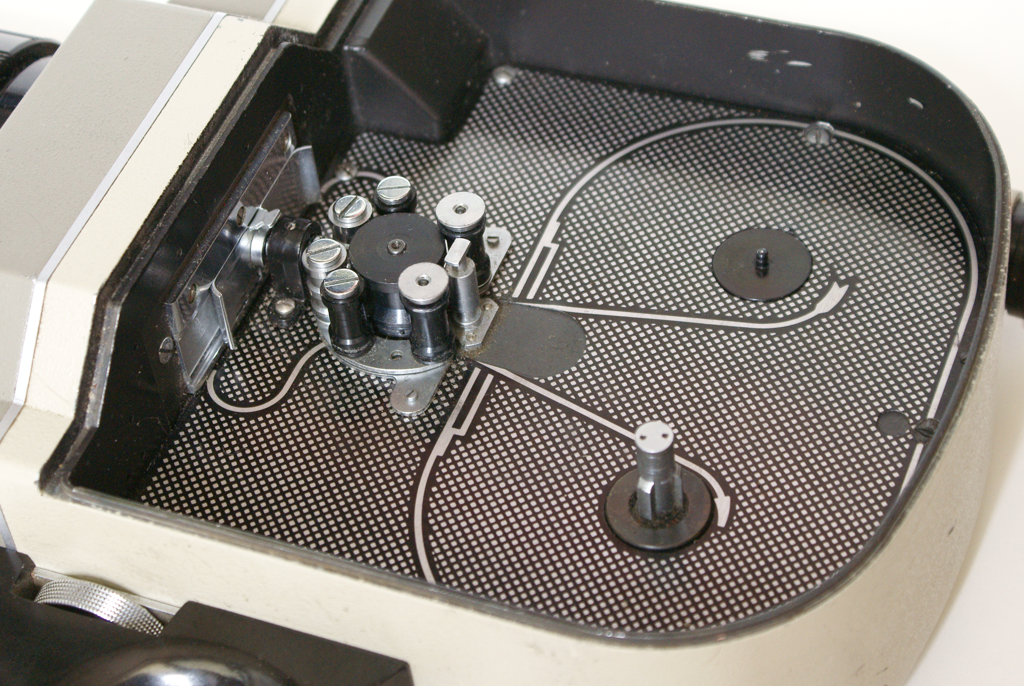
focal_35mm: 85
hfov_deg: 23.9
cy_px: 315
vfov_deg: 16.1
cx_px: 447
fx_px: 2421
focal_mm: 50
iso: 800
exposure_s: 1/30
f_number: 5.6
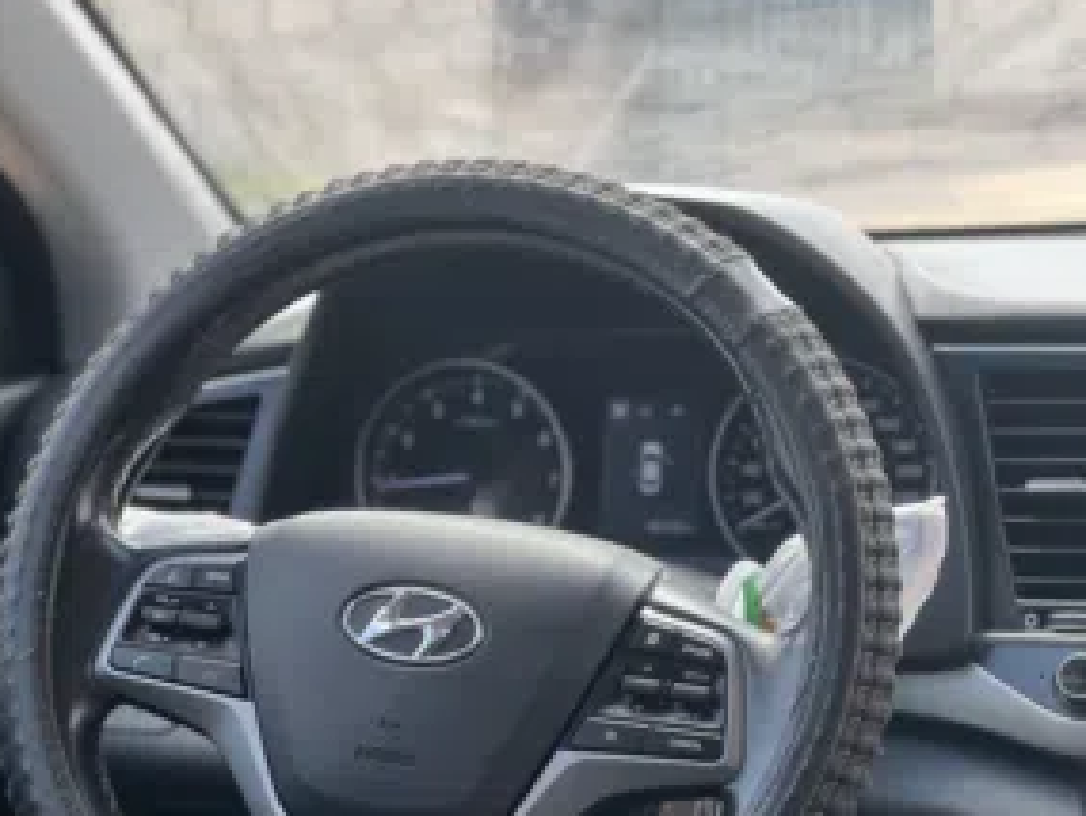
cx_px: 530
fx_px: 3390
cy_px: 496
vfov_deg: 13.7
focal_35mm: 108
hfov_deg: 18.2
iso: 40
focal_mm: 9
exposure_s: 1/121
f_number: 2.8
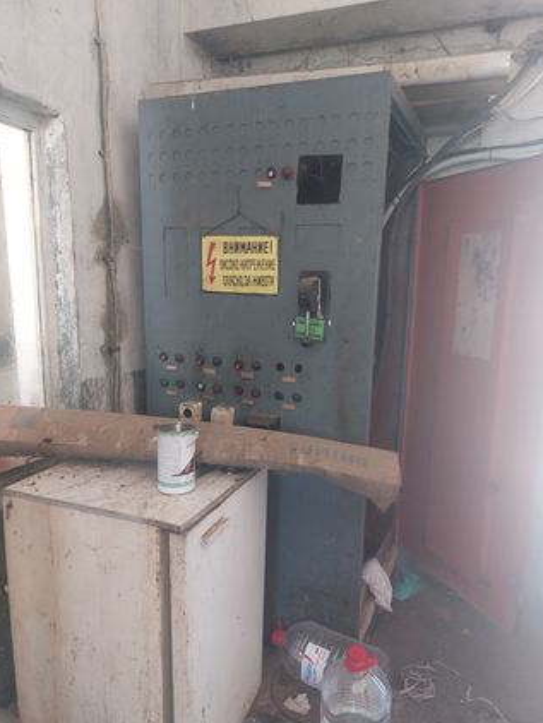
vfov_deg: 69.3
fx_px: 522
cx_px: 277
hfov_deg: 54.9
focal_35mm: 25
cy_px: 375
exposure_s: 1/33
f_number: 1.8
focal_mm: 5.23
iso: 500
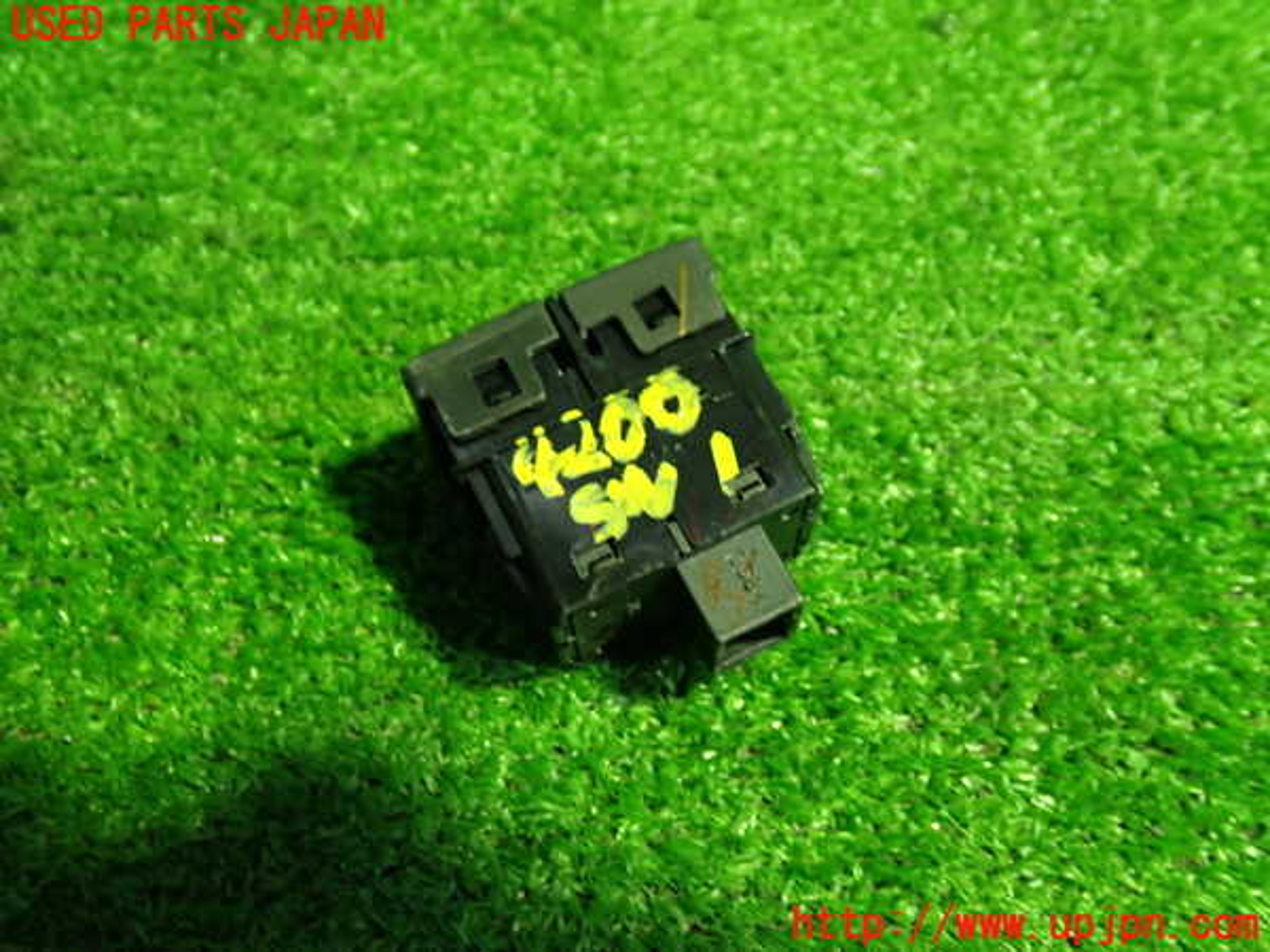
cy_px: 476
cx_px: 635
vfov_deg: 39.7
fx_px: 1321
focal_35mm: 36
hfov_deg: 51.4
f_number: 2.5
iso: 500
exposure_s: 1/40
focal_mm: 6.37
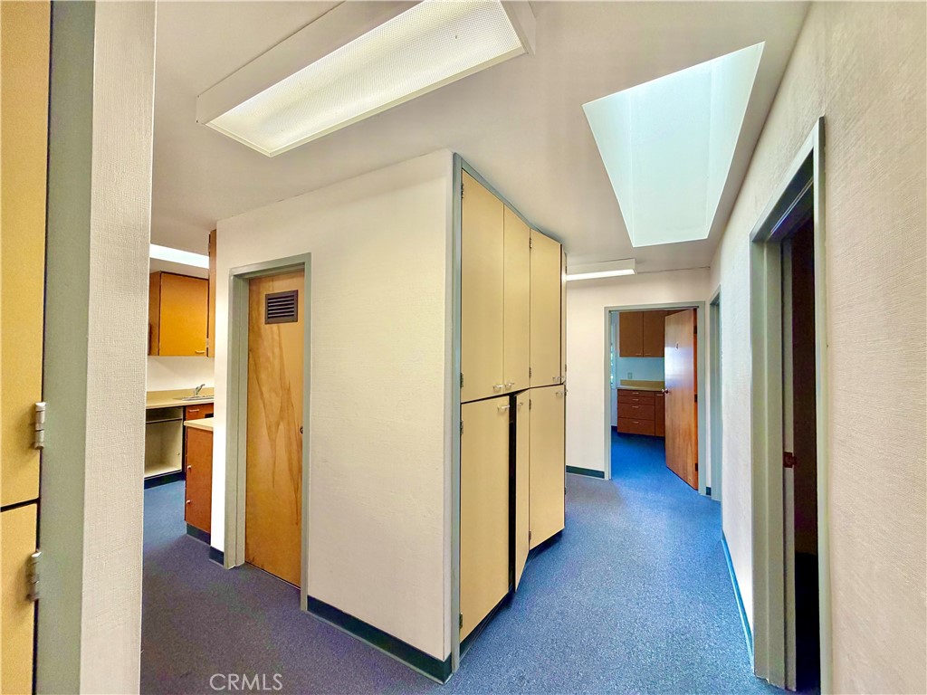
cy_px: 348
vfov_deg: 85.7
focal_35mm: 14
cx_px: 464
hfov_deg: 102.1
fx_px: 375
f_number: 2.2
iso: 250
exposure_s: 1/121
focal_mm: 2.22
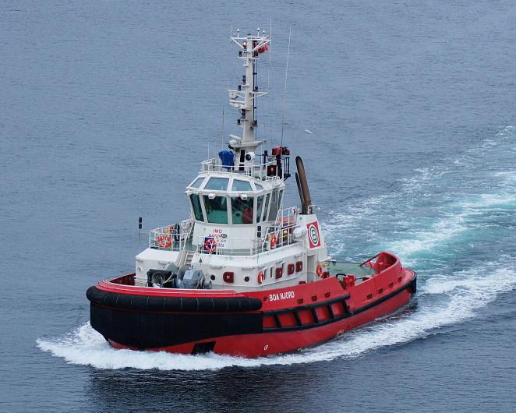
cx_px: 237
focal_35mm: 204
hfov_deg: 9.5
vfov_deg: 7.6
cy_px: 206
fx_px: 3116
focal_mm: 120
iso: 200
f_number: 5.6
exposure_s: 1/100
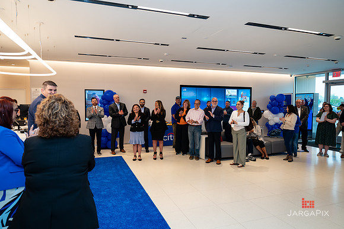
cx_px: 172
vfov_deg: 52.6
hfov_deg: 73.2
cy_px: 114
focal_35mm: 24
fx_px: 232
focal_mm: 24
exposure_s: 1/200
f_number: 3.5
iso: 500
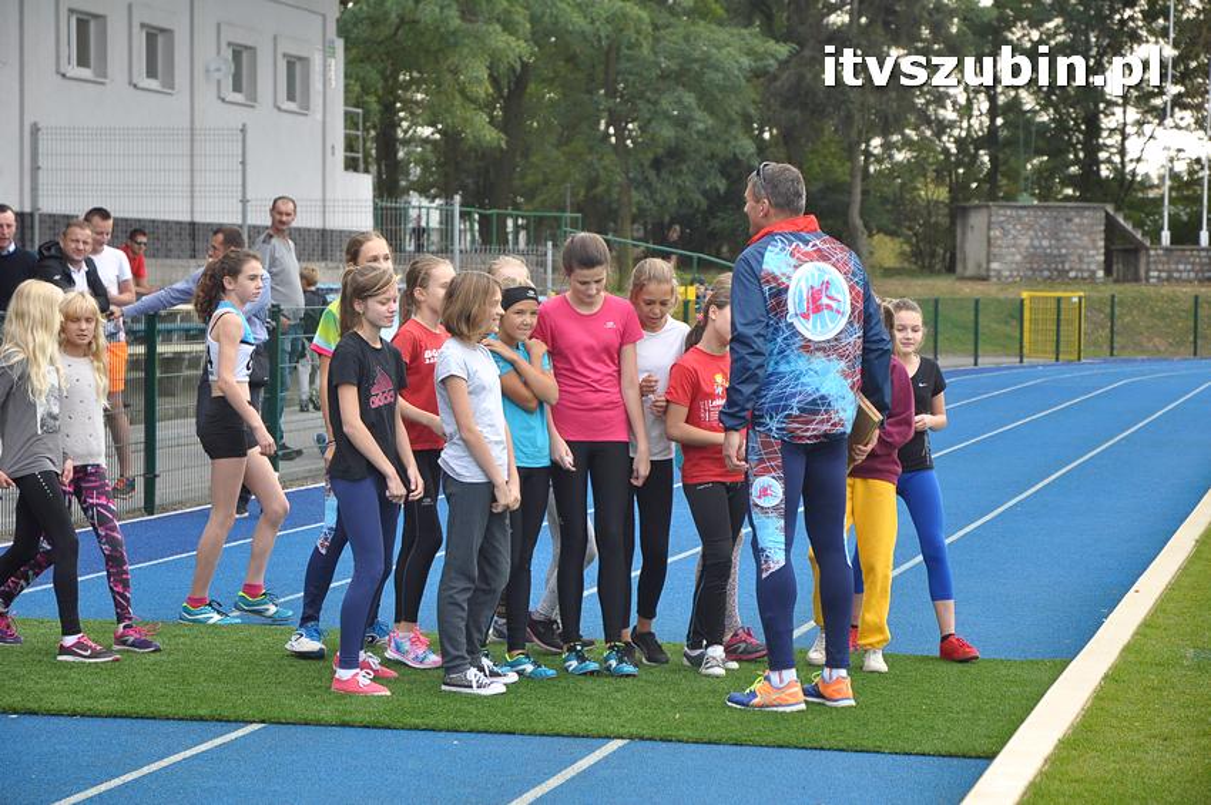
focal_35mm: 105
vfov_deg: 13.0
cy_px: 402
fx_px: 3529
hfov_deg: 19.5
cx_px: 606
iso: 640
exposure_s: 1/400
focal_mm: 70
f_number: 5
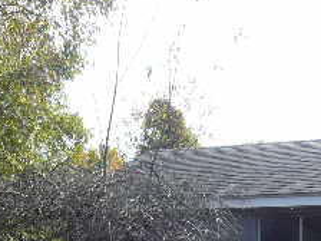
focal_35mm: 80
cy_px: 334
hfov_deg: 24.1
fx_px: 742
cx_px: 72
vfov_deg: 17.1
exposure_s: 1/640
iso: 100
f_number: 2.8
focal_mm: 4.6
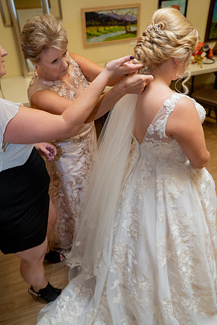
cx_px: 108
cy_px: 162
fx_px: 280
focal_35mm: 31
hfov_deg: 42.3
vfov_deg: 60.3
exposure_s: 1/200
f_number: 5
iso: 2000
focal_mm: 31
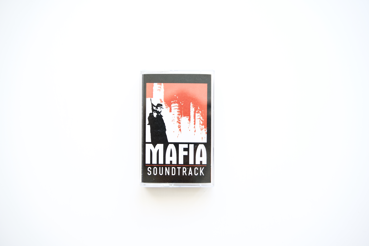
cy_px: 123
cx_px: 184
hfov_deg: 54.4
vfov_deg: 37.9
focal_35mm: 35
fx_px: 359
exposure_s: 1/160
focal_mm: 35
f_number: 2.8
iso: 640
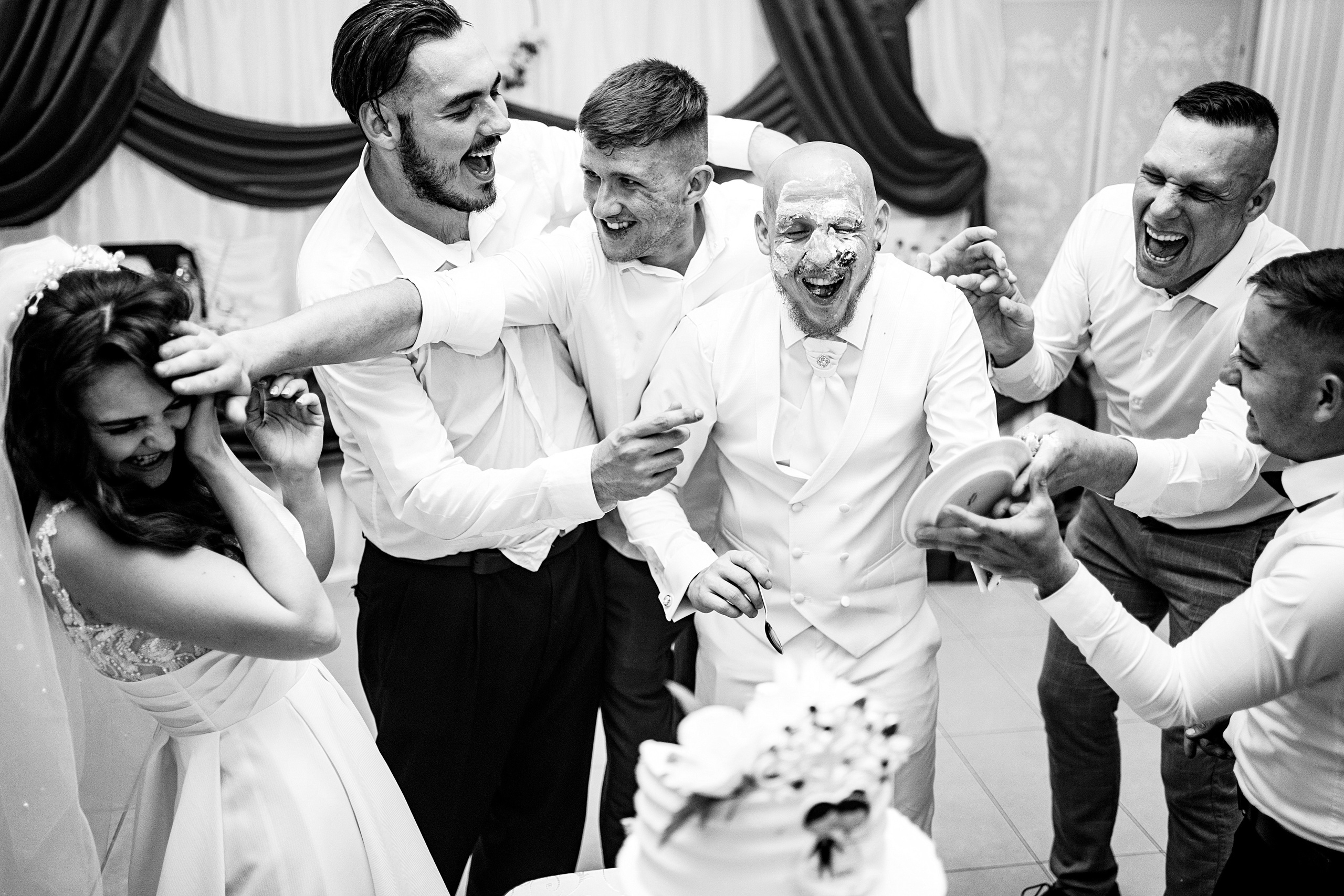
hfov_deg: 54.4
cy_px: 448
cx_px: 672
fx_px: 1307
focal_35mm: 35
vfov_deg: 37.9
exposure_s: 1/250
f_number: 1.8
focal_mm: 35
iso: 1250
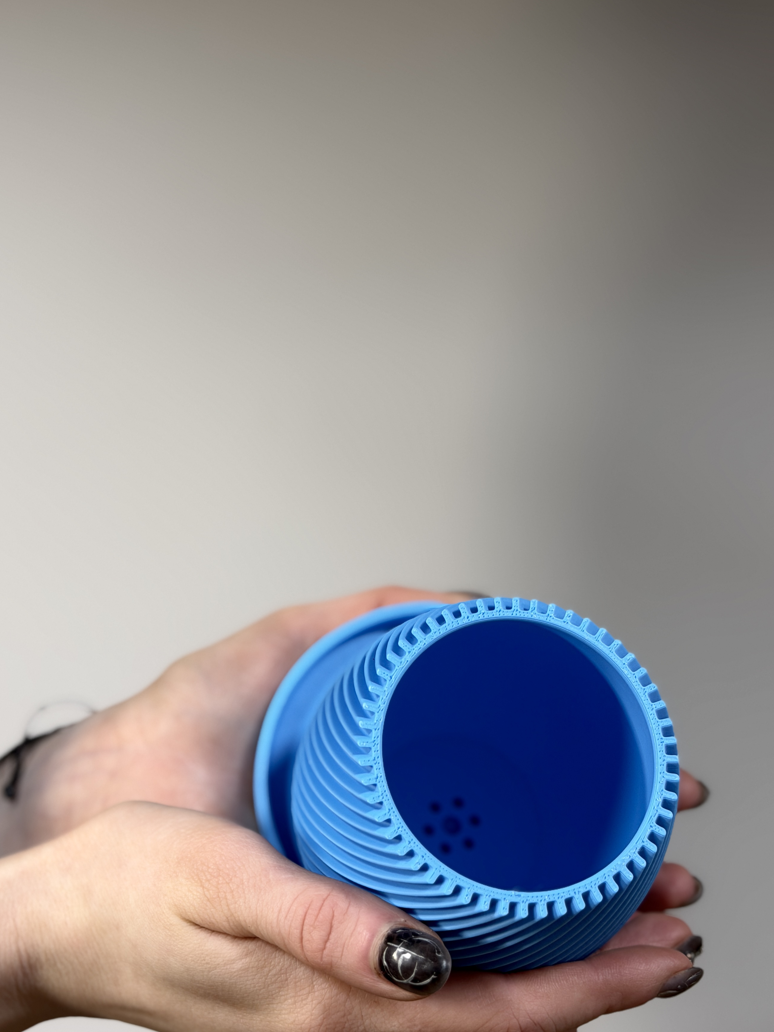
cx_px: 354
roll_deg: +1.2
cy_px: 526
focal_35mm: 56
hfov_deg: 26.1
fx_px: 1670
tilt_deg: -5.7
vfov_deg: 34.3
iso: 64
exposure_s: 1/100
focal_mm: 6.76
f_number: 1.78
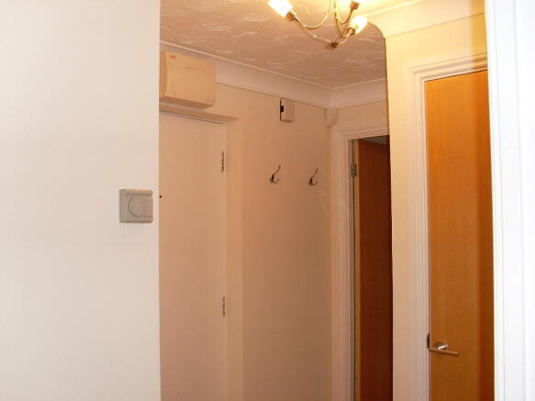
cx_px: 268
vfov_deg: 37.7
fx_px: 587
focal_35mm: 38
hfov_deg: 49.0
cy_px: 200
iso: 100
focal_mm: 6.3
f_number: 3
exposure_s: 1/45
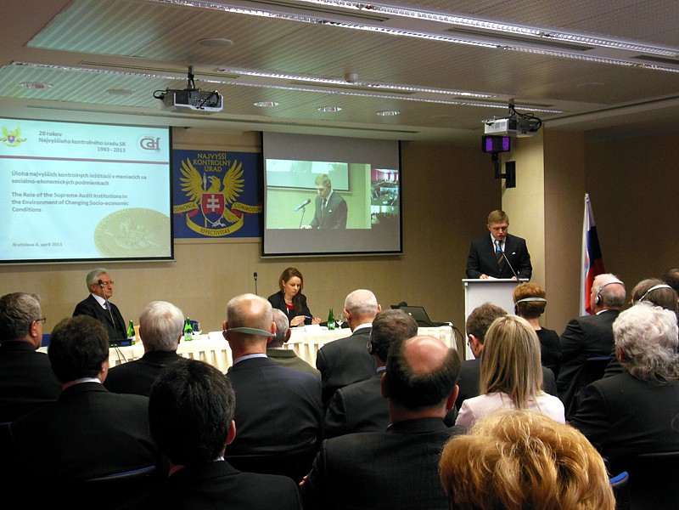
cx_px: 340
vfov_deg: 33.6
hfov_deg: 43.9
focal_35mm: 43
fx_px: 843
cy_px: 255
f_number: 3.8
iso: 400
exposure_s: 1/80
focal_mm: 7.7
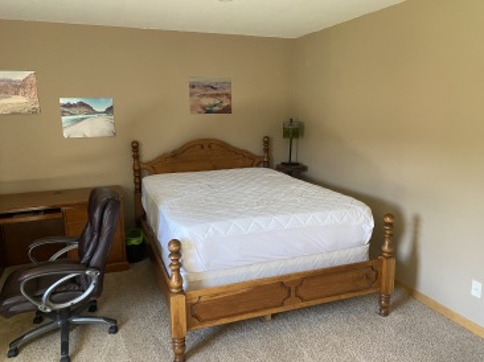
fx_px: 363
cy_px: 181
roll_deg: +0.0
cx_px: 242
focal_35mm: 26
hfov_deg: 67.3
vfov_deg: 53.0
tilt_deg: -11.0
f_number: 1.8
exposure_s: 1/60
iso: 320
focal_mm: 4.25
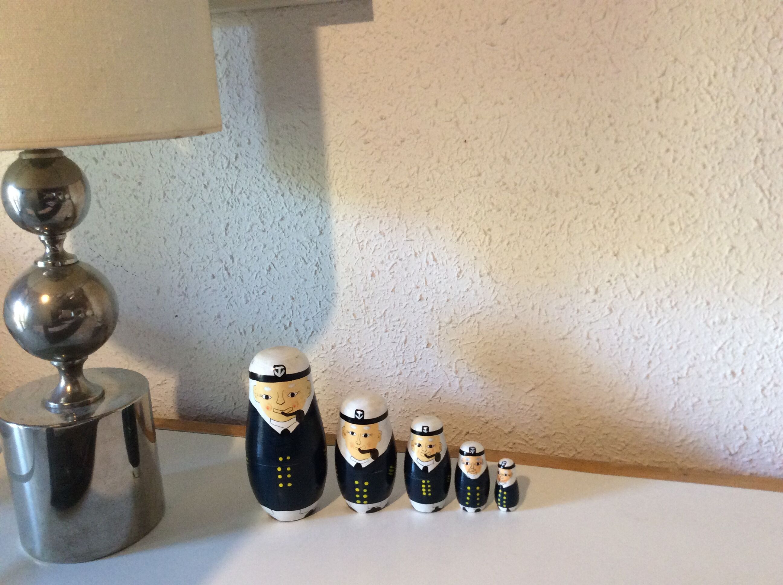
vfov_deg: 44.1
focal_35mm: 32
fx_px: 723
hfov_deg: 56.9
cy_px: 292
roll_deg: +2.9
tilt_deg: -16.2
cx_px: 392
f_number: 2.4
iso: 160
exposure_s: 1/25
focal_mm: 3.3
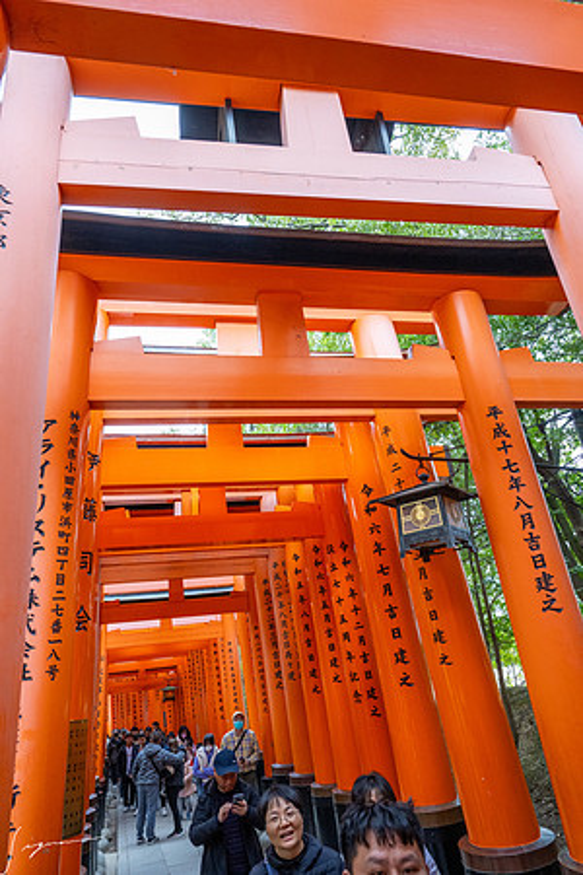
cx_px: 292
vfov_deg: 73.7
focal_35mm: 24
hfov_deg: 53.1
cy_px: 438
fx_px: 583
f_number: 4
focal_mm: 24
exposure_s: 1/500
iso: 1400
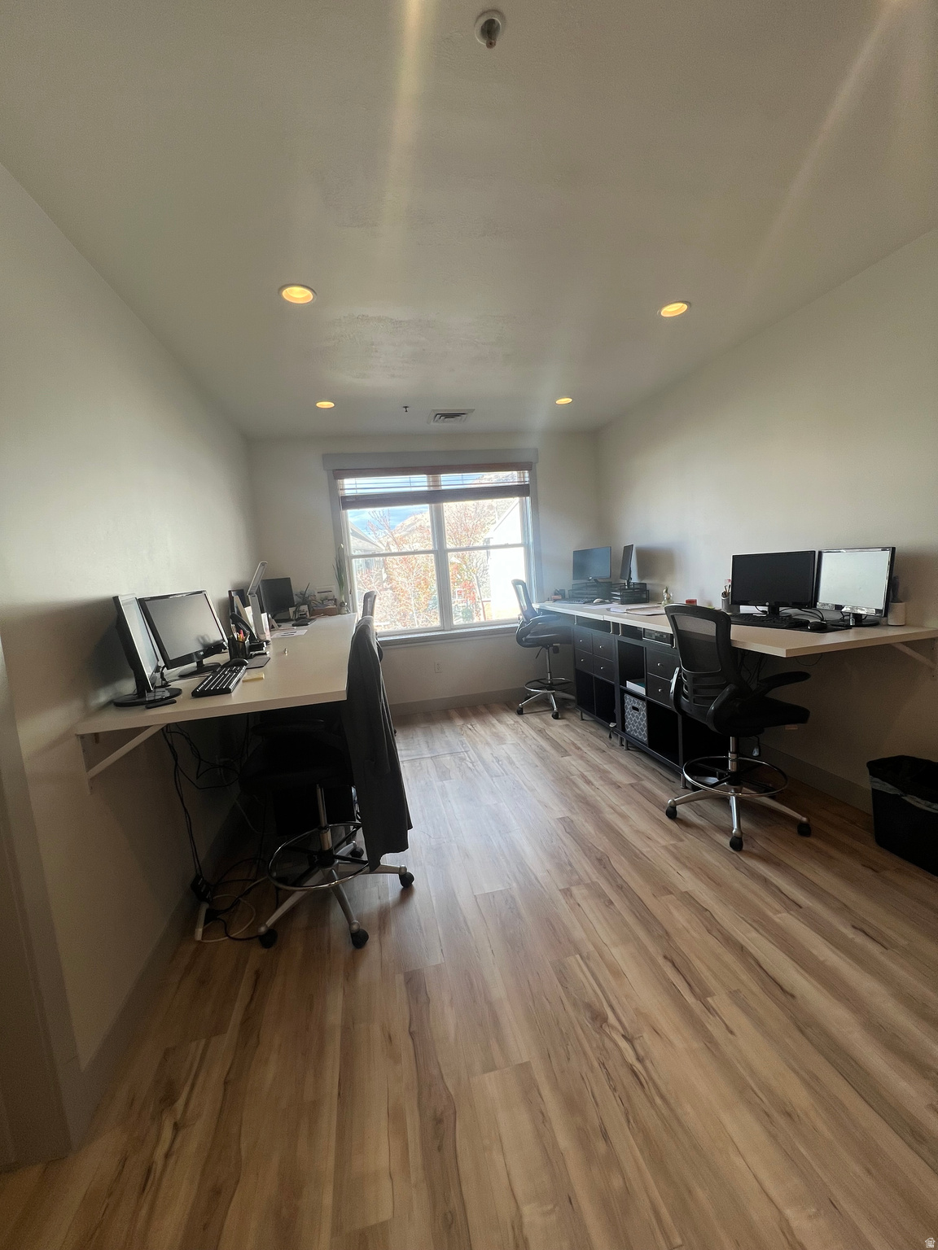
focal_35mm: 13
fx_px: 470
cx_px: 469
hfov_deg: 89.9
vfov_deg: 106.2
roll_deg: +5.0
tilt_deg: -5.8
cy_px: 625
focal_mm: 1.57
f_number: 1.8
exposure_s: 1/120
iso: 32
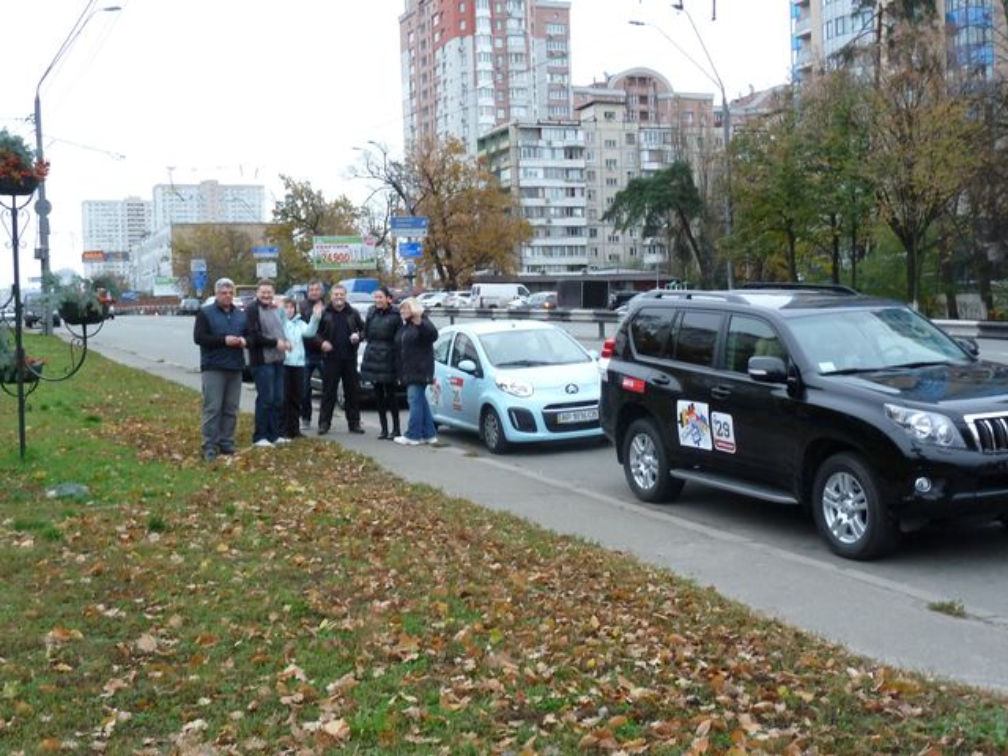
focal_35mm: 44
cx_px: 504
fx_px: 1281
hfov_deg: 42.9
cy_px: 378
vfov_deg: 32.9
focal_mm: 7.3
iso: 250
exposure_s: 1/30
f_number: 3.7
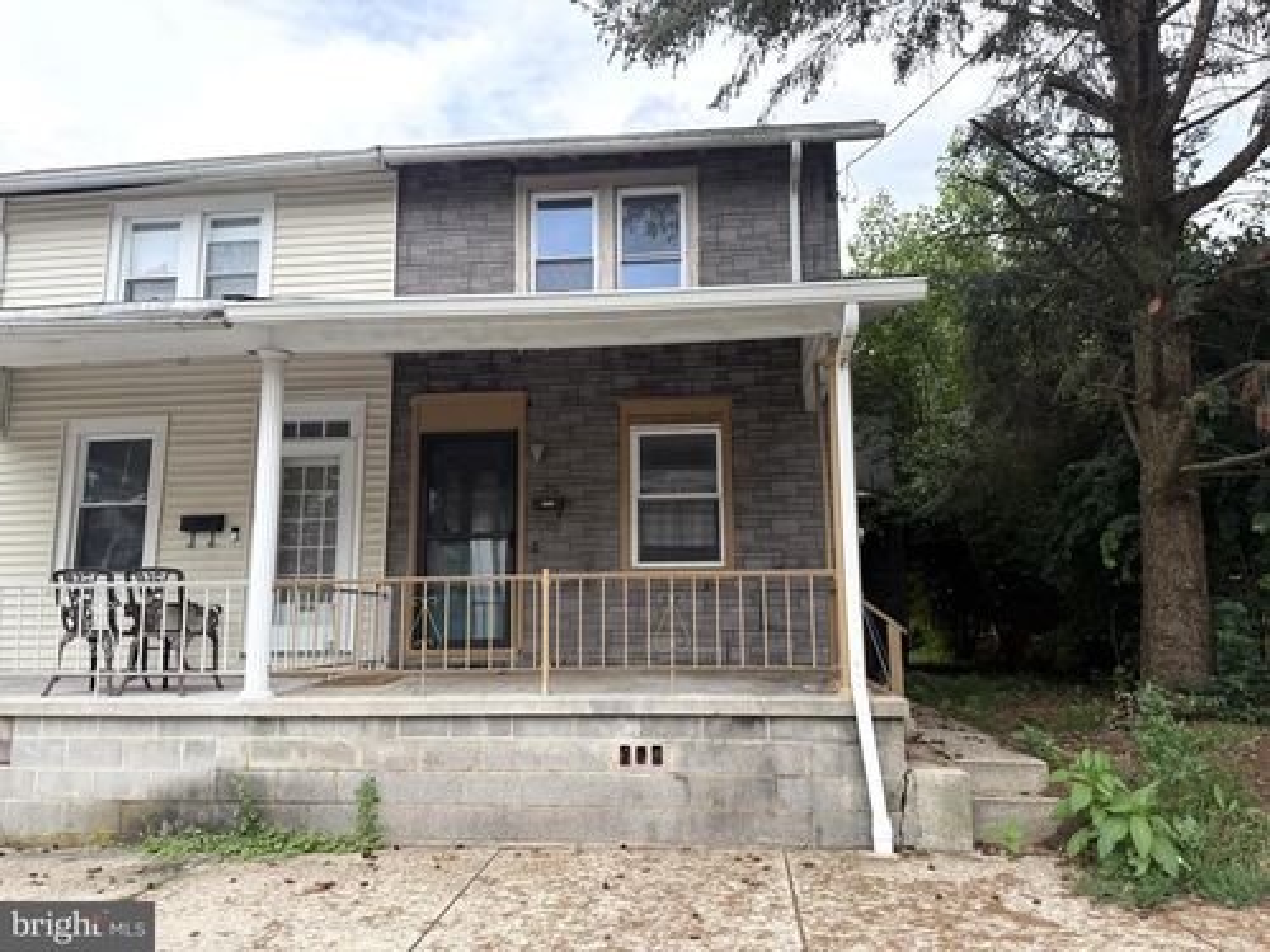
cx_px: 635
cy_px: 476
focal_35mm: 24
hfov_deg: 71.6
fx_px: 881
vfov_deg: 56.8
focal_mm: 6.76
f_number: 1.78
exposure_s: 1/1060
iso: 100
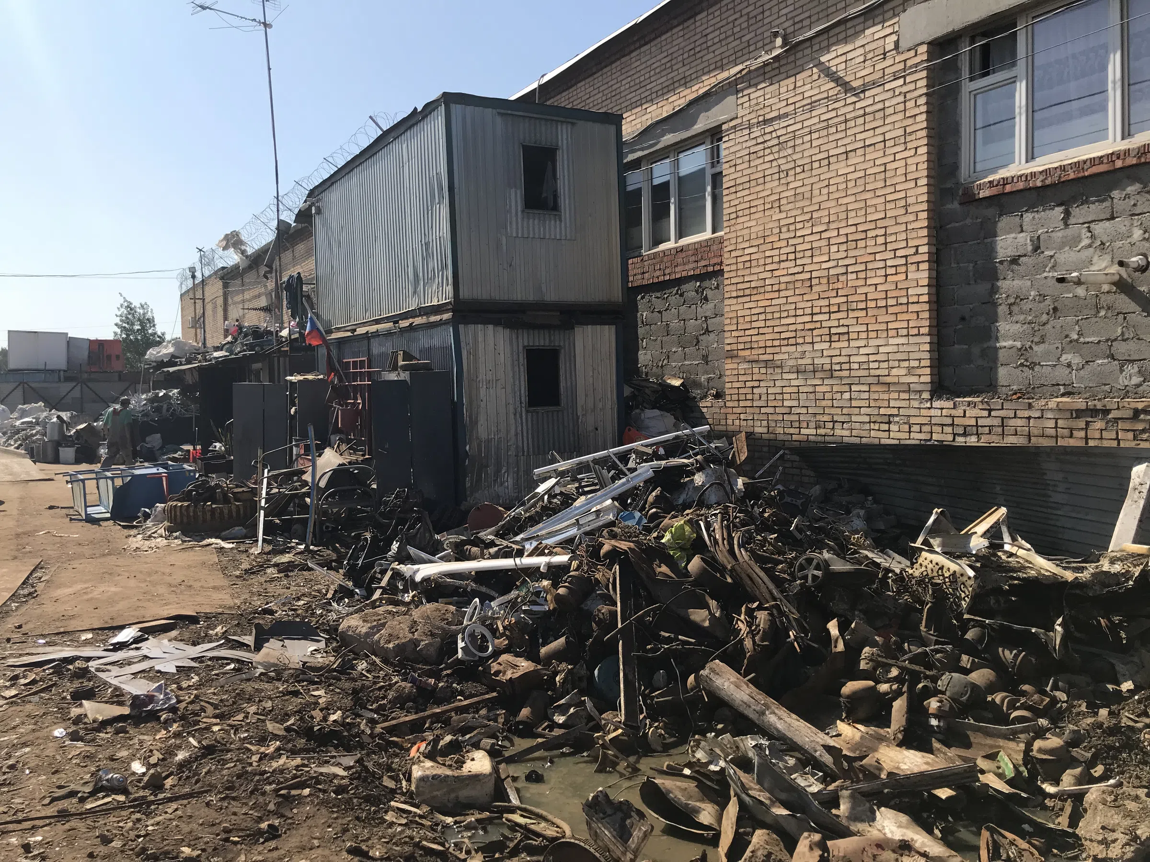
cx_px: 575
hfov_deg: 63.4
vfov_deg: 49.7
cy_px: 431
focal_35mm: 28
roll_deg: +1.7
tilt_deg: +1.0
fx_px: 930
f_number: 1.8
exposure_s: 1/2128
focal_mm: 3.99
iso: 20
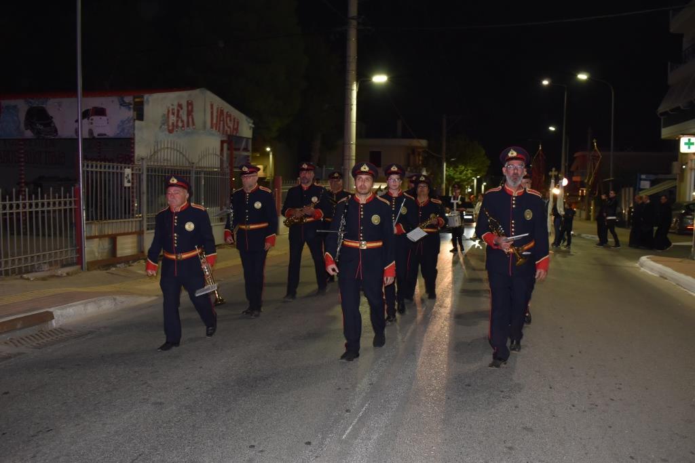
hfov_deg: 57.2
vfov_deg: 40.0
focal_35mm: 33
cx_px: 348
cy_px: 232
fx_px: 637
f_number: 5.6
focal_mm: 22
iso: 800
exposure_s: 1/30
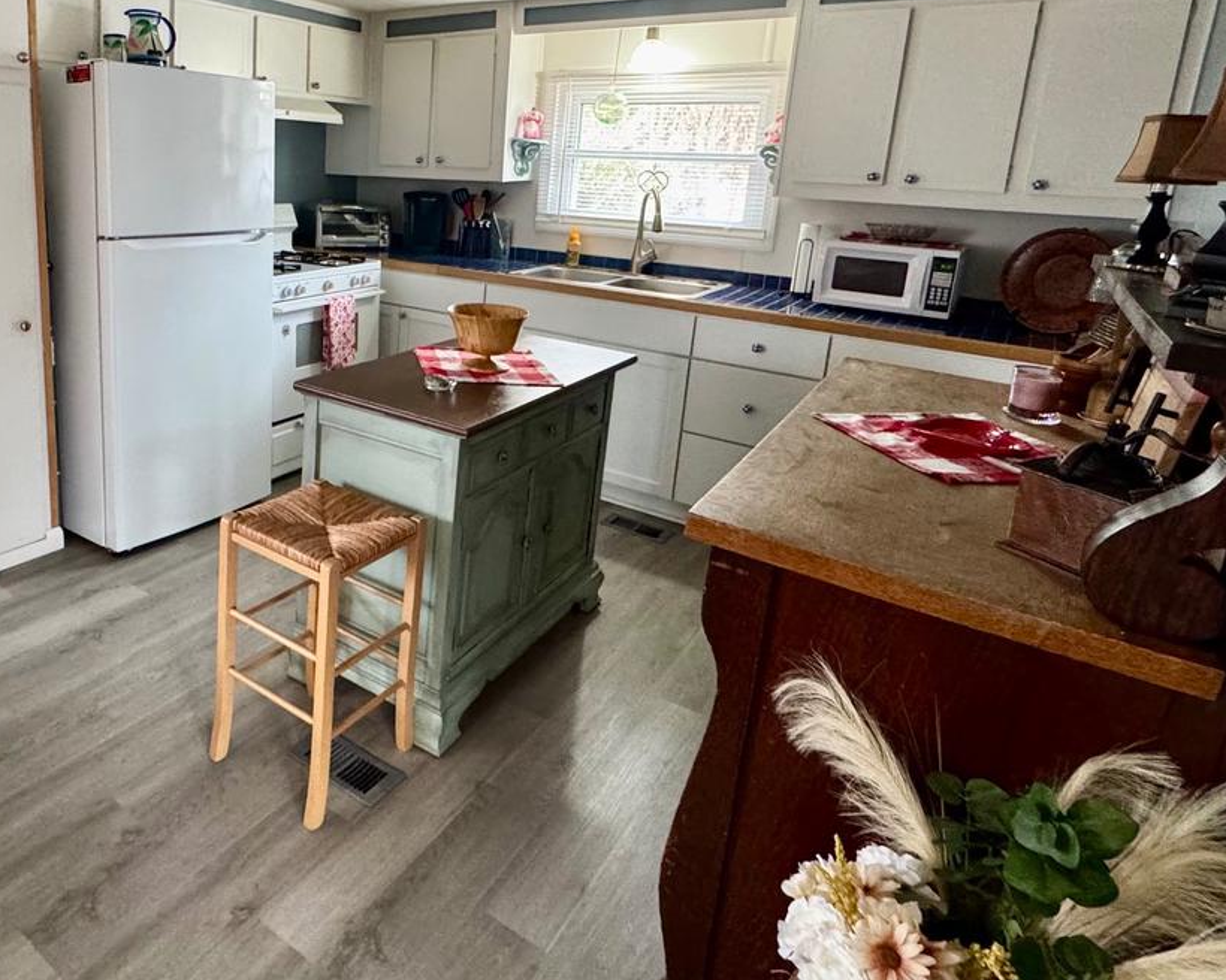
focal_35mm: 24
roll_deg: -2.2
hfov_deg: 66.9
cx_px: 344
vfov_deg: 57.5
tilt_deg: -11.6
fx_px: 871
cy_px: 329
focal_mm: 2.22
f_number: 2.2
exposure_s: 1/60
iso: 500
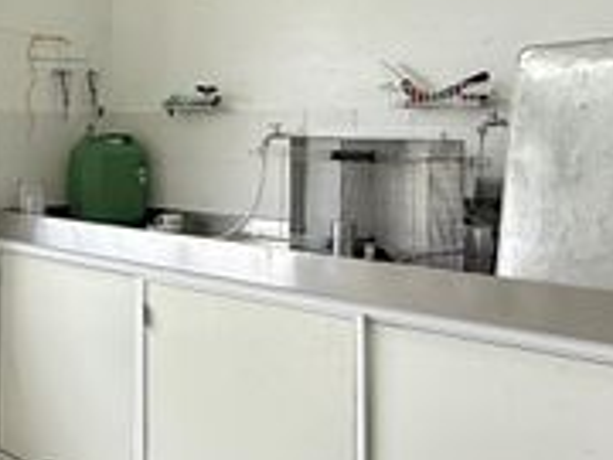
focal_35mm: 52
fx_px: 921
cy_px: 102
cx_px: 77
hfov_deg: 35.0
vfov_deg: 27.6
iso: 64
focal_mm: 2.22
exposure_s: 1/498
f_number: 2.2
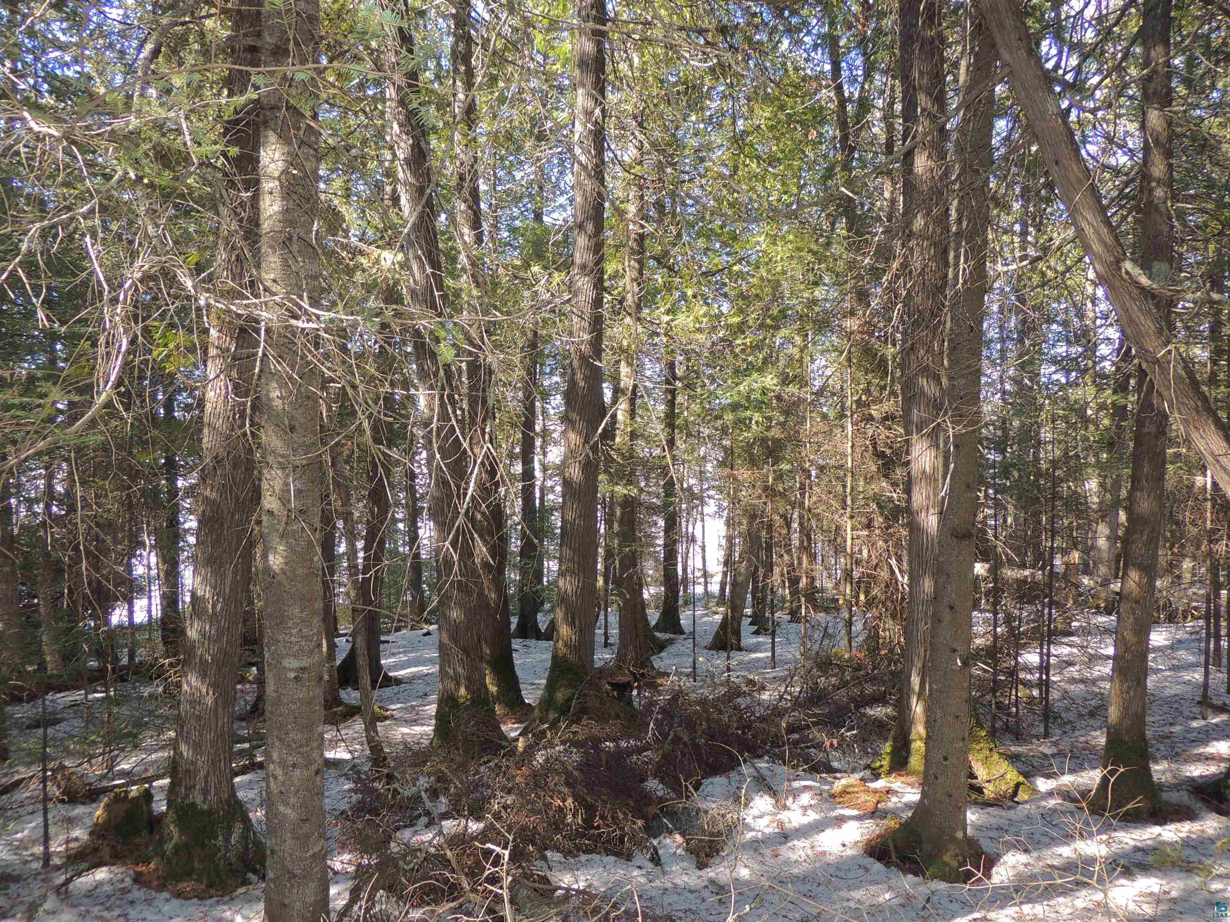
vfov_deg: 56.8
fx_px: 853
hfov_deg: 71.6
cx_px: 615
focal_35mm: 24
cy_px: 461
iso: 100
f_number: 3
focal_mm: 4.3
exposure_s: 1/80
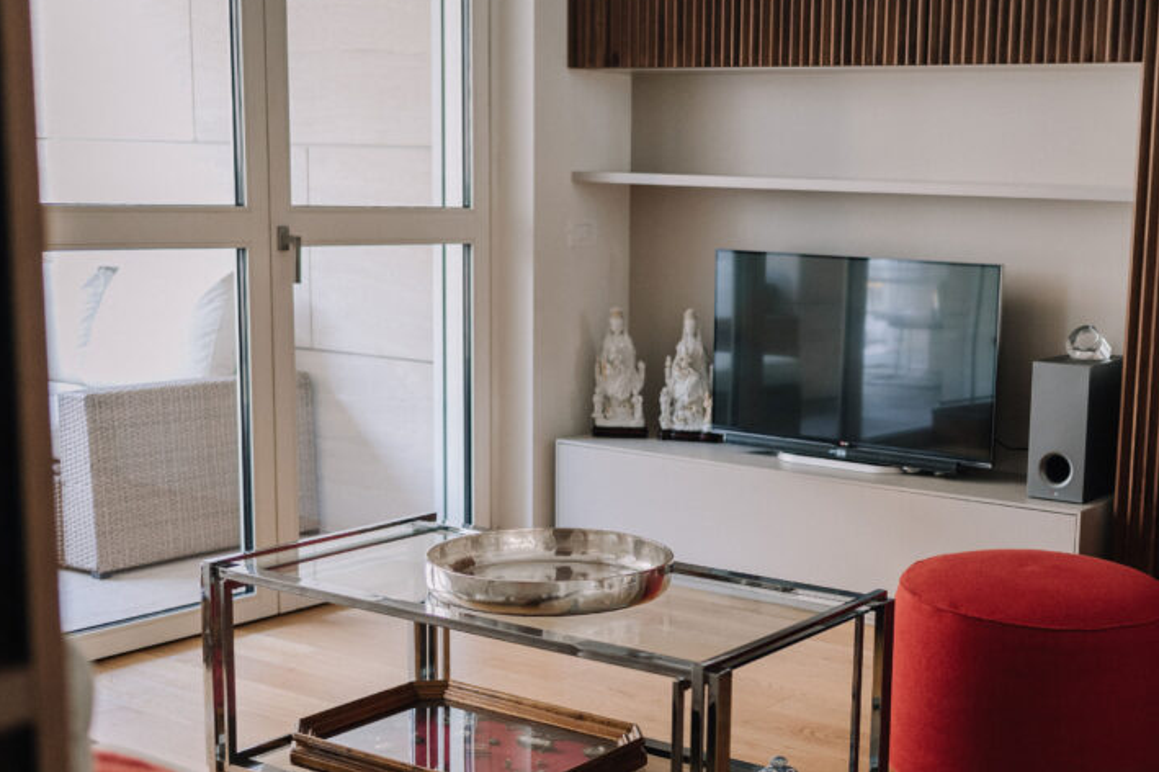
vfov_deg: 25.9
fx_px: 1673
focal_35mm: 52
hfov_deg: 37.6
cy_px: 467
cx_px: 819
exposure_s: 1/250
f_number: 2.2
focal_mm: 35
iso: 2500
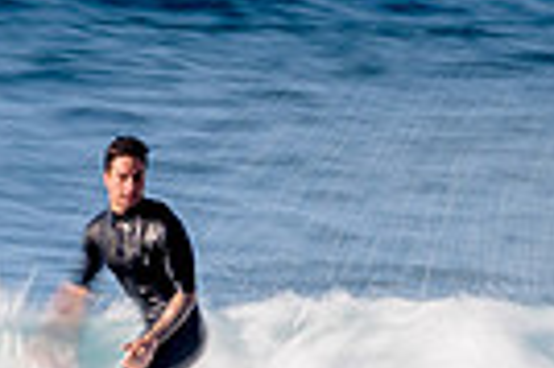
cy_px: 341
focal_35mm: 2821
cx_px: 149
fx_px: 43359
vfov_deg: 0.5
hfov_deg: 0.7
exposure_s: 1/13
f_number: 14
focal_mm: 500
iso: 31
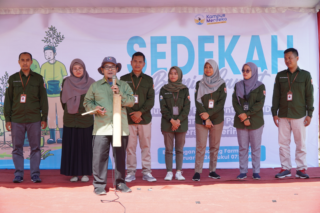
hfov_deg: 33.4
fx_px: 533
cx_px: 160
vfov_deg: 22.6
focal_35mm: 60
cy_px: 106
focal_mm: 40
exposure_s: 1/200
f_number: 5
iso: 125
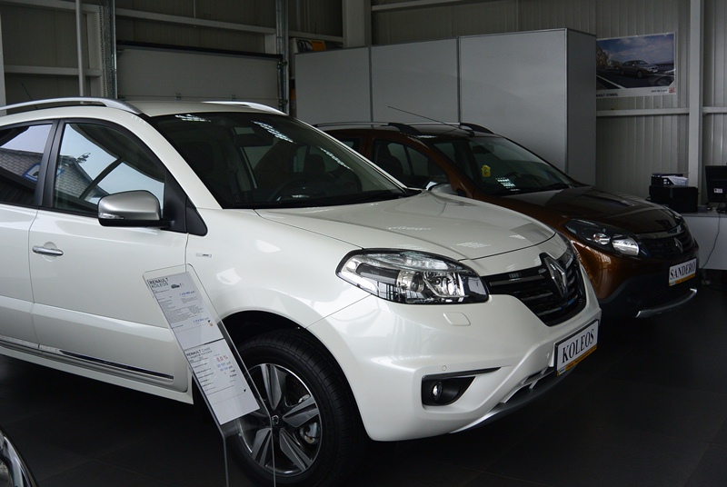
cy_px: 244
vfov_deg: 33.5
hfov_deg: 48.4
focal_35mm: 40
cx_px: 364
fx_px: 809
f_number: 4.2
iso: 140
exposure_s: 1/250
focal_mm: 15
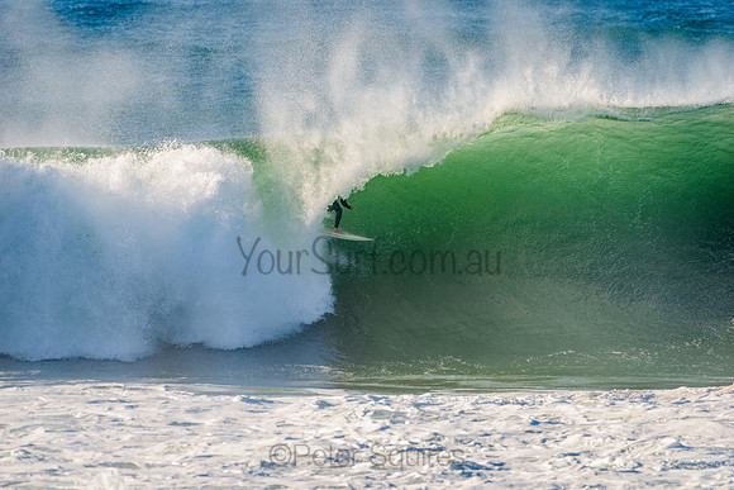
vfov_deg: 2.8
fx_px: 10196
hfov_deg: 4.1
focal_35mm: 500
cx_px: 367
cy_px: 245
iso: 200
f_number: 5.6
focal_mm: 500
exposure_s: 1/1600
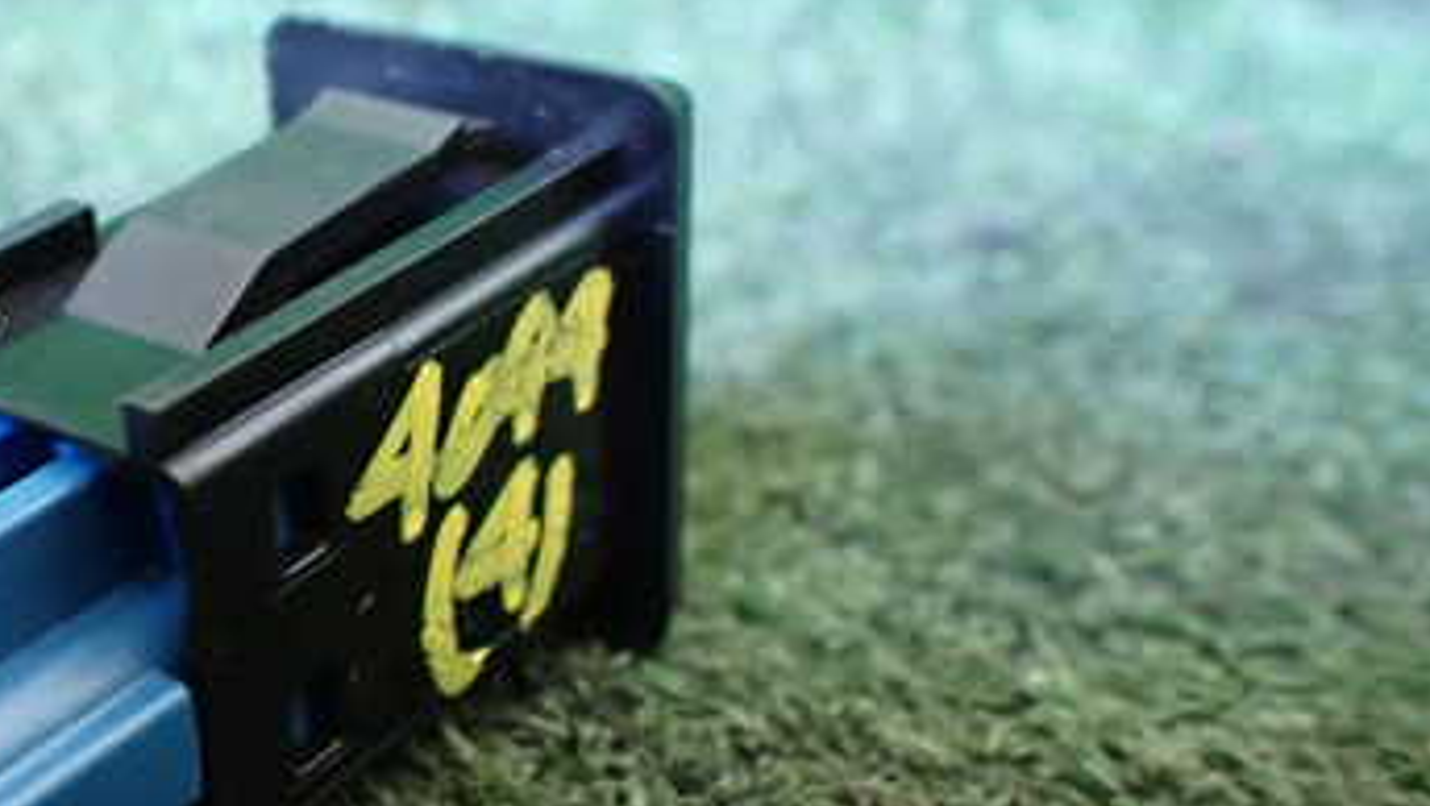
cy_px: 453
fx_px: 2163
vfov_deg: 21.1
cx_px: 195
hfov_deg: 34.9
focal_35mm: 57
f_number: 2.3
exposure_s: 1/30
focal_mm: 5.4
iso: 800
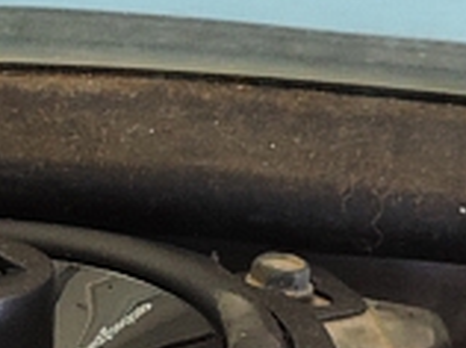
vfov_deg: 10.8
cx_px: 38
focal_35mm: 137
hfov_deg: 14.3
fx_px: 1841
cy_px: 249
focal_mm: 4.3
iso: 280
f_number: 3
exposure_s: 1/30
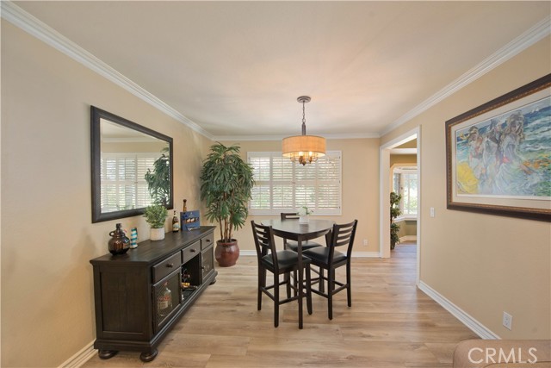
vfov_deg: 81.2
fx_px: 214
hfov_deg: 104.2
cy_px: 184
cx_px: 276
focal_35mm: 14
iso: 400
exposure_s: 1/30
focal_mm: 14
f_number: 5.6
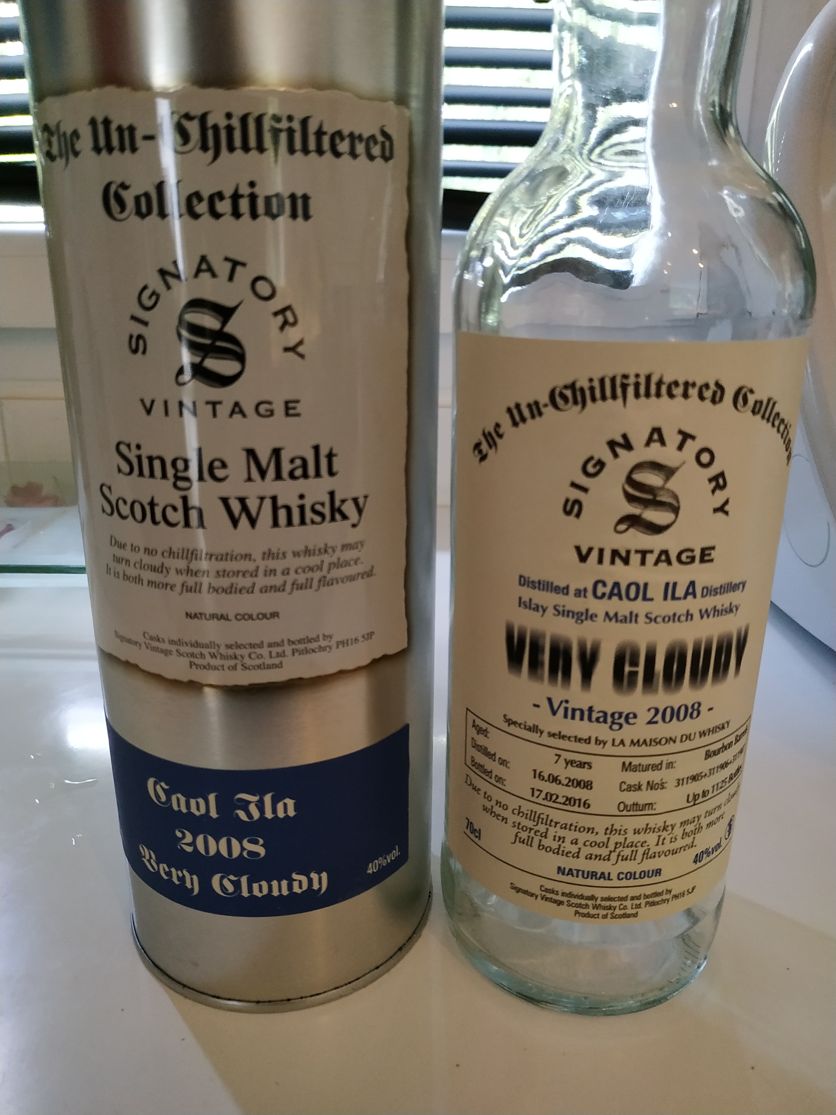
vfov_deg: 71.6
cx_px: 418
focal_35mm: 24
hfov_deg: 56.8
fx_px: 773
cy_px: 558
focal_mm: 3.94
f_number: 1.9
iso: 500
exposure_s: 1/20
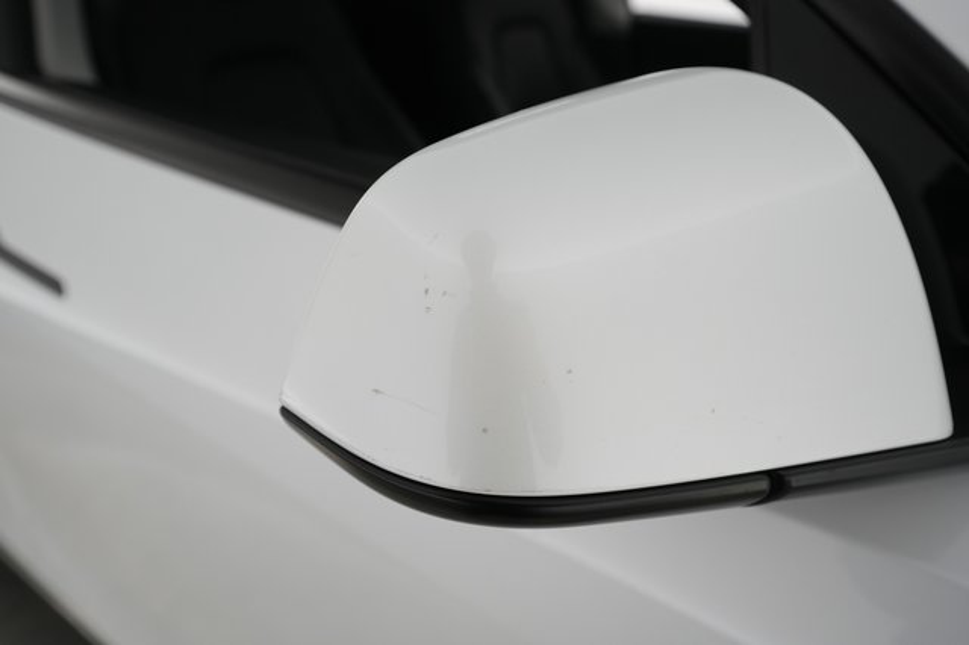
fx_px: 753
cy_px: 322
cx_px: 484
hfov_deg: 65.5
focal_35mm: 28
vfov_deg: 46.4
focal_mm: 28
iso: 1000
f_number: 4.5
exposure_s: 1/100
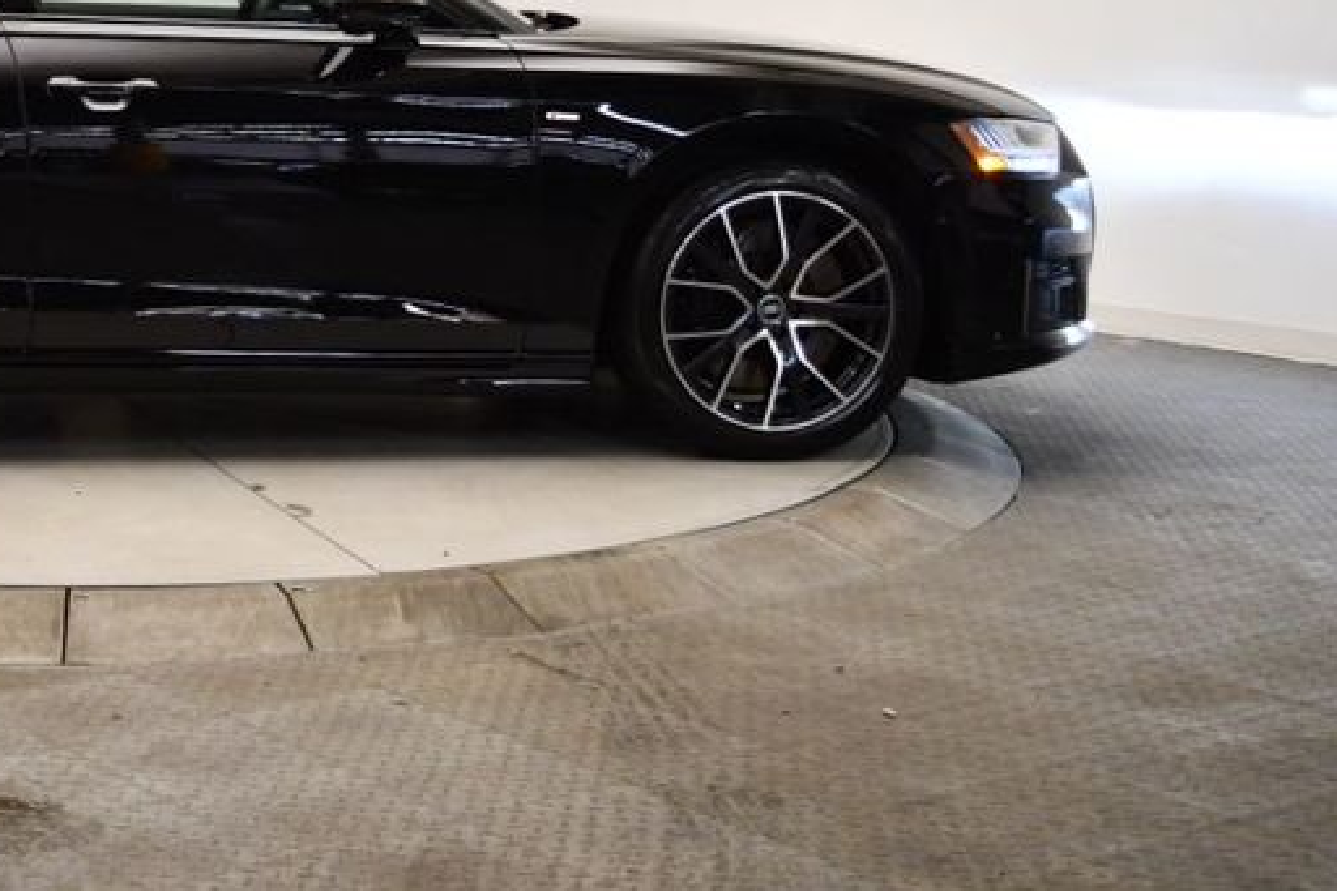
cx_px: 89
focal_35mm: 68
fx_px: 2524
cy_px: 199
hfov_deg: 28.3
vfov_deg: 19.8
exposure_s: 1/125
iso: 1400
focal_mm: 23
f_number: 3.8
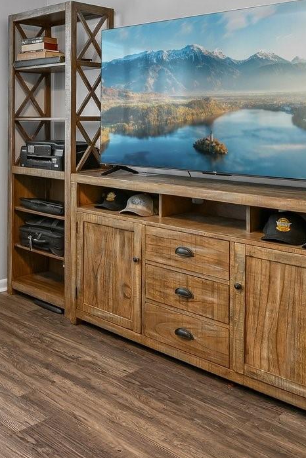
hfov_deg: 29.9
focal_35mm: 41
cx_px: -14
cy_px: 124
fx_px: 523
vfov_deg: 46.0
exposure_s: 1/6
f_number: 8
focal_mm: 14
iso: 400
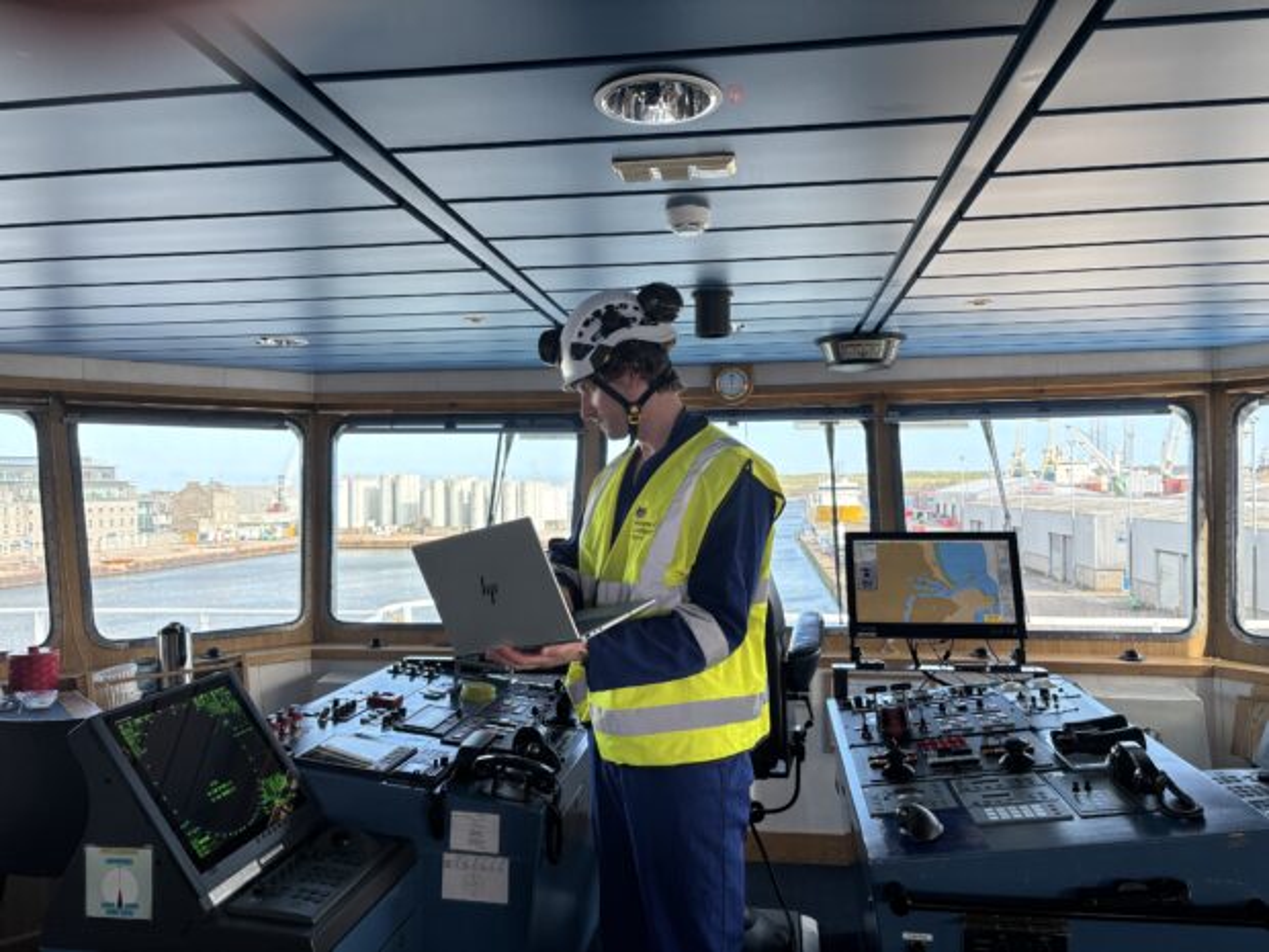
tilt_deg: -0.2
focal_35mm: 26
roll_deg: +0.4
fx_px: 953
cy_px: 476
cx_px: 634
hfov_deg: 67.3
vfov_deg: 53.1
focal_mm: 5.96
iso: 50
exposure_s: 1/255
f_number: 1.6
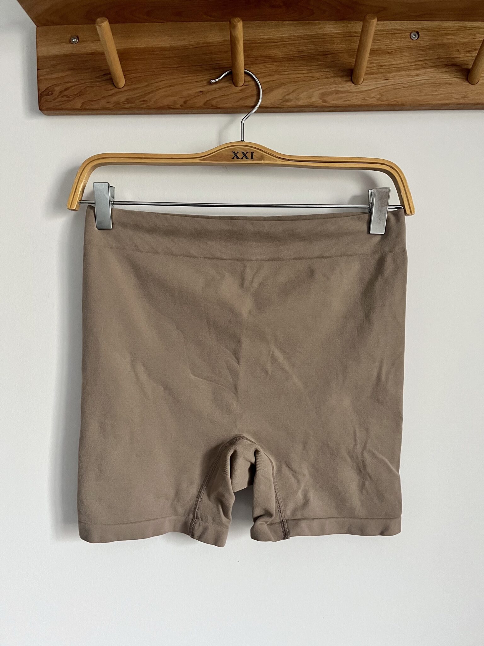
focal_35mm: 26
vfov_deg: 67.3
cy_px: 323
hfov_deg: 53.1
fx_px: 485
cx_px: 242
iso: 400
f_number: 1.6
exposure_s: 1/60
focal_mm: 5.1
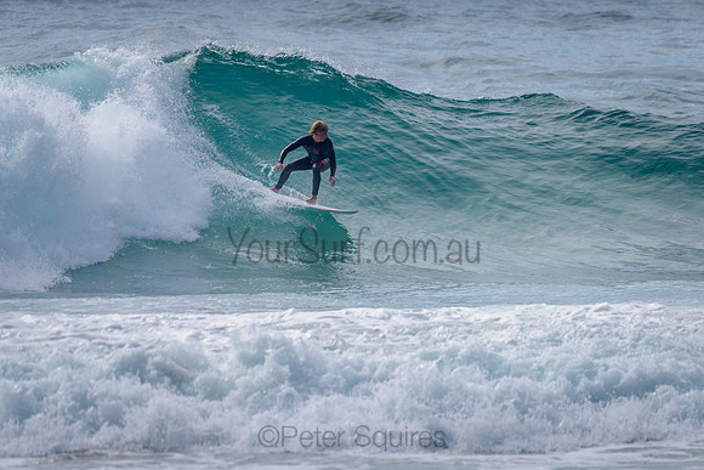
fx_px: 11993
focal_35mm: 613
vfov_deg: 2.2
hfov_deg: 3.4
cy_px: 182
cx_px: 395
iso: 125
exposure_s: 1/2000
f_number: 5.6
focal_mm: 500
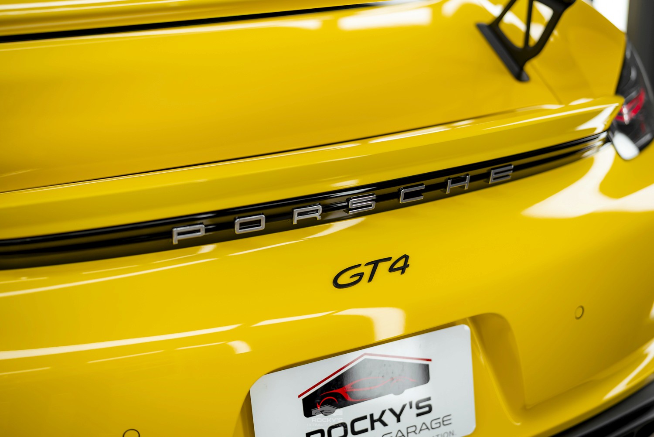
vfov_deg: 27.0
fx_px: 909
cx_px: 327
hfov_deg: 39.6
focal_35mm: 50
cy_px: 218
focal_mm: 50
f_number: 1.6
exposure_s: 1/400
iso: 160
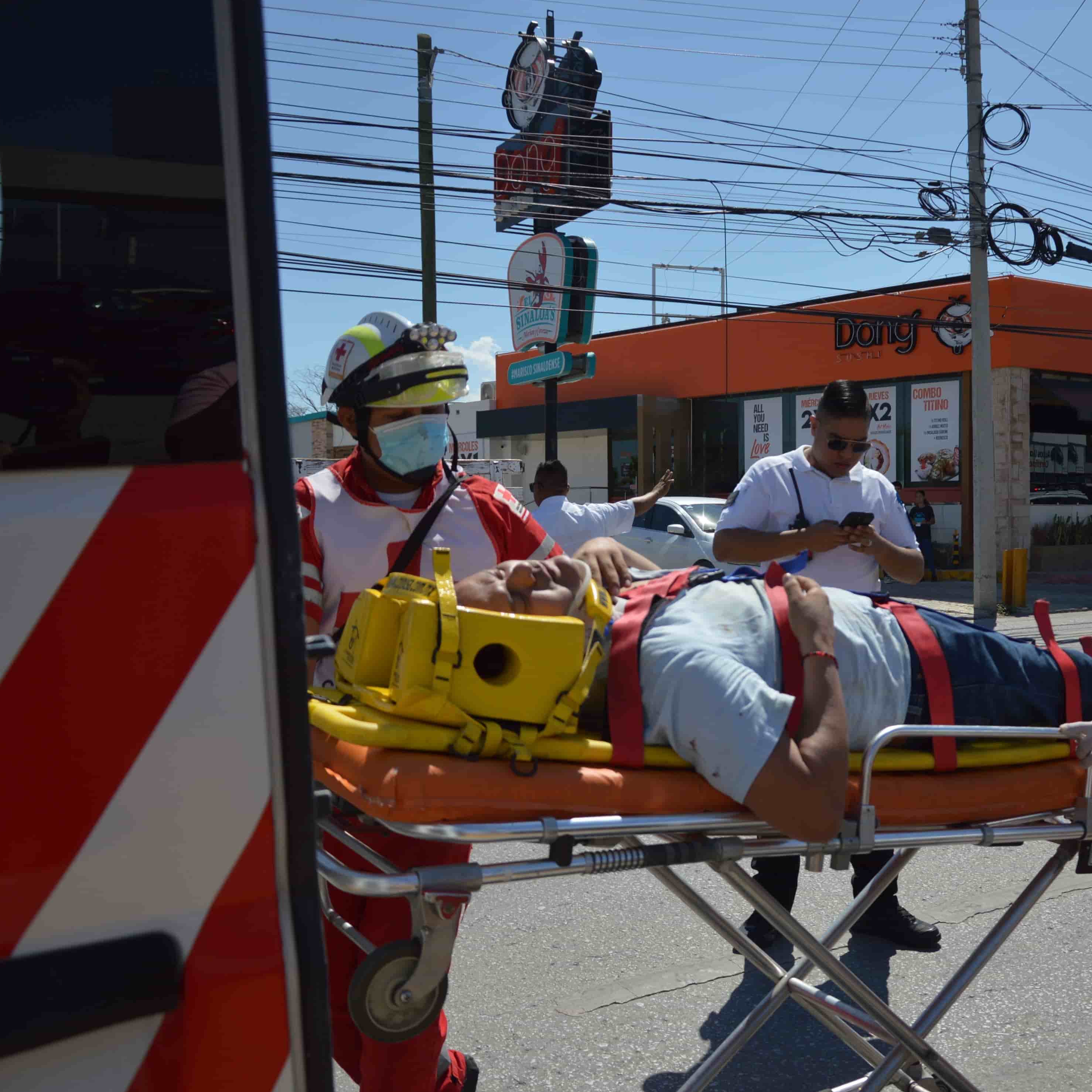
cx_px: 727
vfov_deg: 47.2
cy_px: 552
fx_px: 1249
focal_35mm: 35
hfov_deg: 46.5
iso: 100
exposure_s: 1/1600
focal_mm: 18
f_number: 3.5
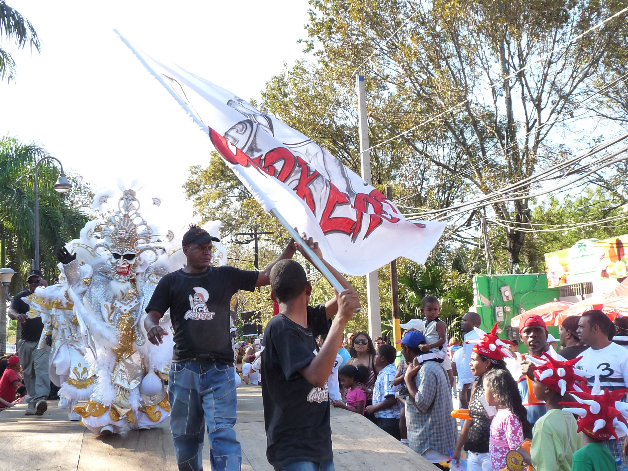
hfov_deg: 43.9
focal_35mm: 43
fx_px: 780
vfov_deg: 33.6
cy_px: 236
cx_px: 314
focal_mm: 5.5
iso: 160
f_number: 4
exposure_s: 1/160
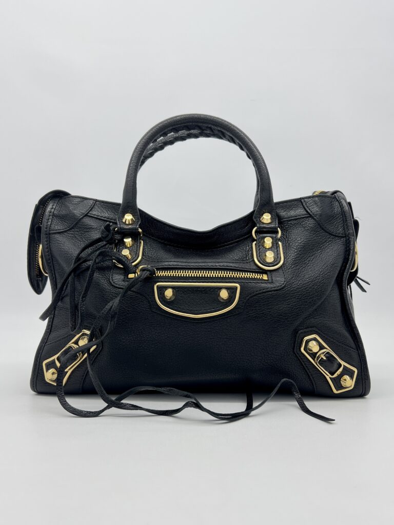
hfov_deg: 53.1
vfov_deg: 67.3
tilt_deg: -0.4
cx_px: 197
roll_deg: -0.6
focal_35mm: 26
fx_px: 395
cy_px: 262
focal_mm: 5.7
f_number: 1.5
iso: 40
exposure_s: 1/205
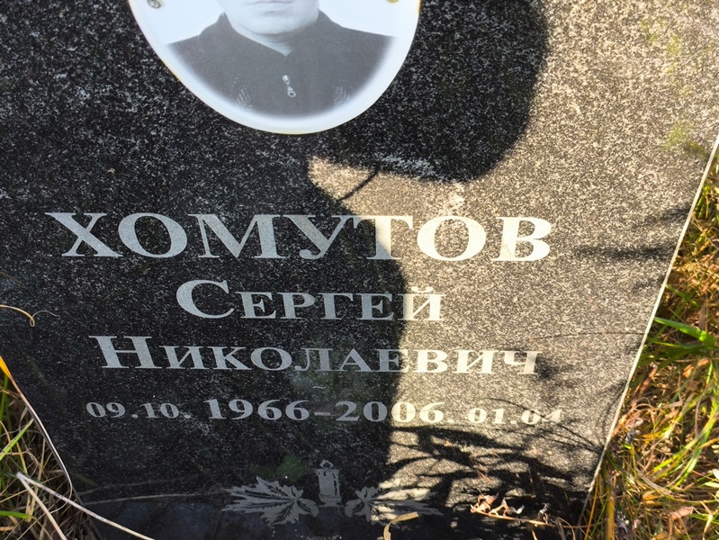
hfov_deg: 38.2
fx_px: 1039
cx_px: 360
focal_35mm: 50
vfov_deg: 29.1
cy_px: 270
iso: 50
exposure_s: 1/104
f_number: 1.7
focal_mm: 4.71
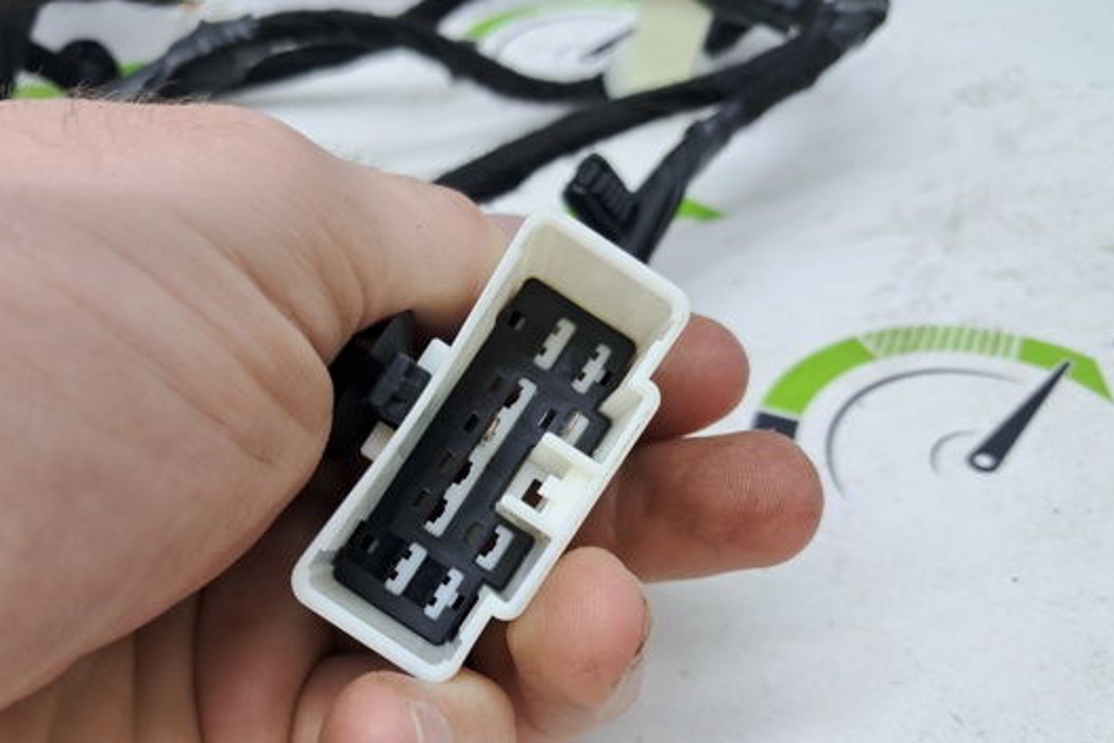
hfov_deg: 55.4
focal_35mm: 34
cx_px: 449
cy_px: 497
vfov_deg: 38.4
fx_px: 1052
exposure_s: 1/50
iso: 50
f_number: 1.8
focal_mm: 4
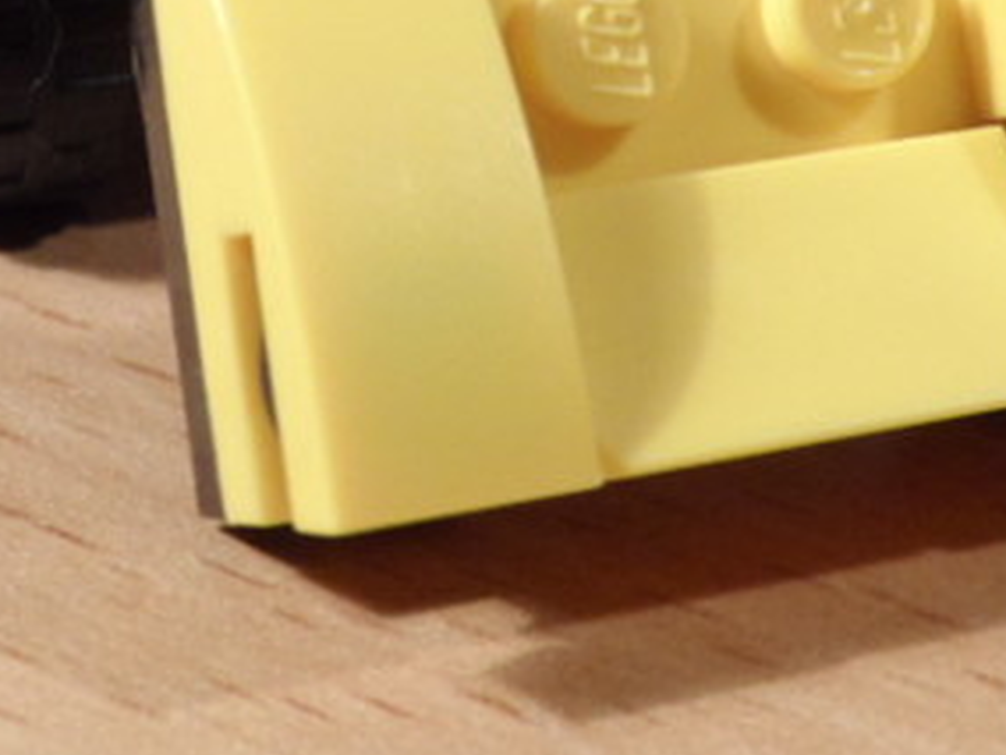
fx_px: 3778
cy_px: -289
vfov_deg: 11.1
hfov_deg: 15.2
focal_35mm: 130
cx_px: 542
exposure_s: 1/30
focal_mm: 6.8
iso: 200
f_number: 3.7
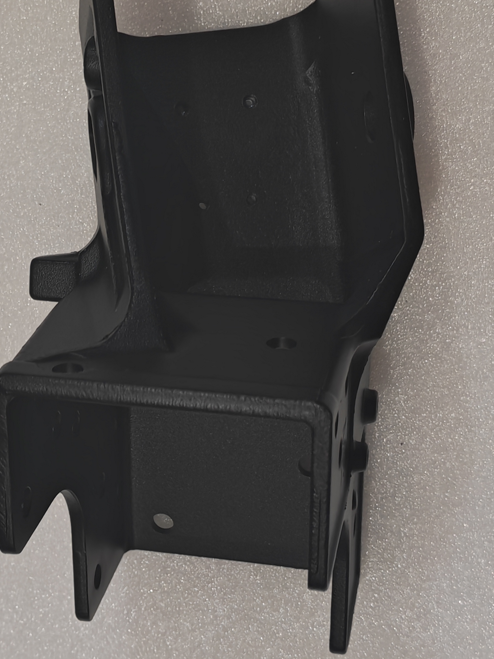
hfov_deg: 20.8
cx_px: 98
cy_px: 316
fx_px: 1332
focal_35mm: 70
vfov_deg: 27.8
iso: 400
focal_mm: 5.52
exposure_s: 1/50
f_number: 1.95
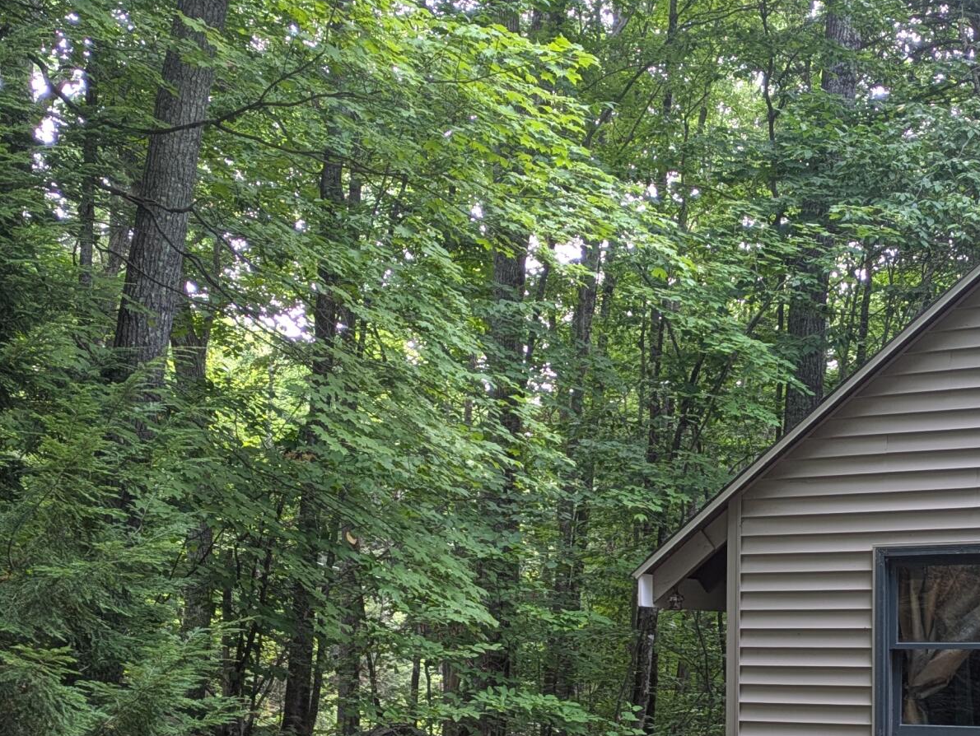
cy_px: 651
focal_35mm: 63
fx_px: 1785
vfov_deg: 22.8
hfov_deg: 30.3
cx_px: 707
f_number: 1.89
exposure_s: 1/60
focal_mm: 5.43
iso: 48
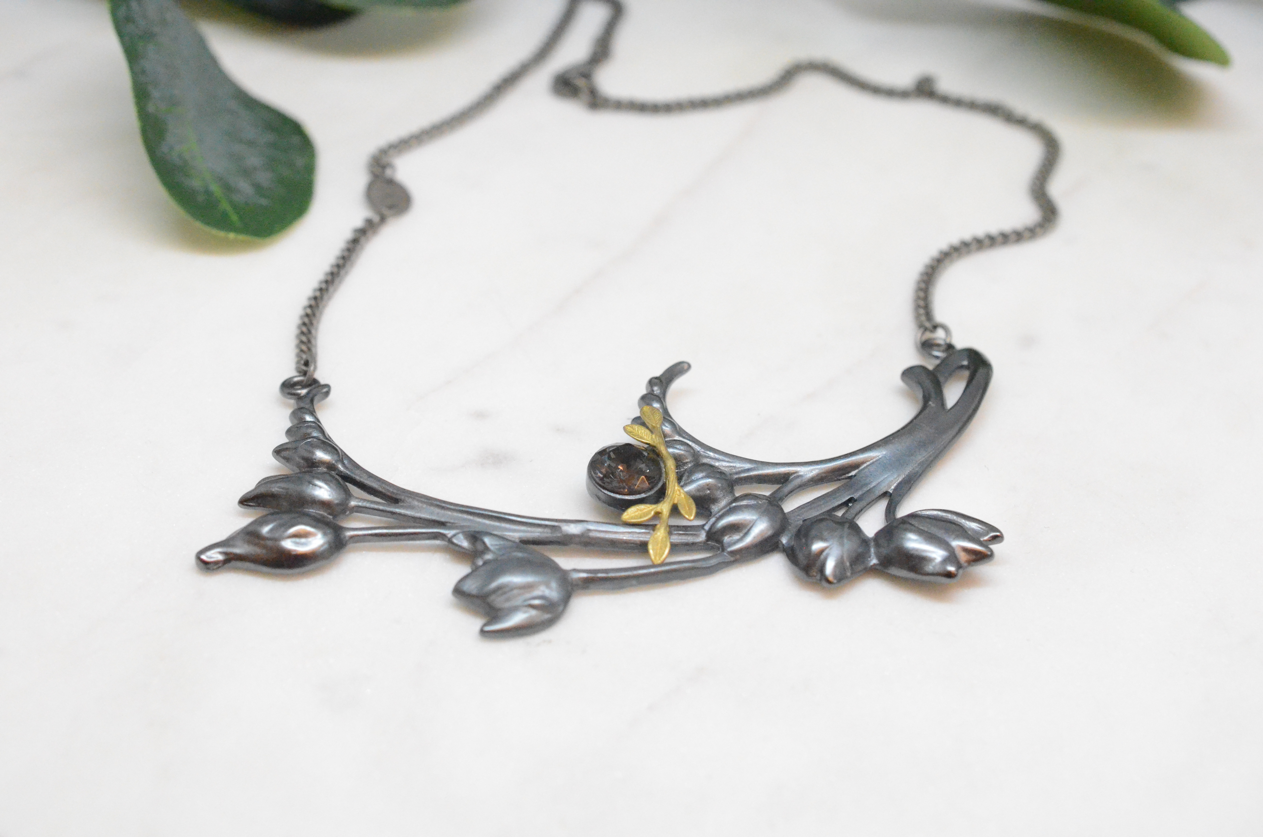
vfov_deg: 22.5
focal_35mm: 60
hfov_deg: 33.5
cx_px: 632
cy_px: 418
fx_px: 2101
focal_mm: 40
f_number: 8
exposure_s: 1/800
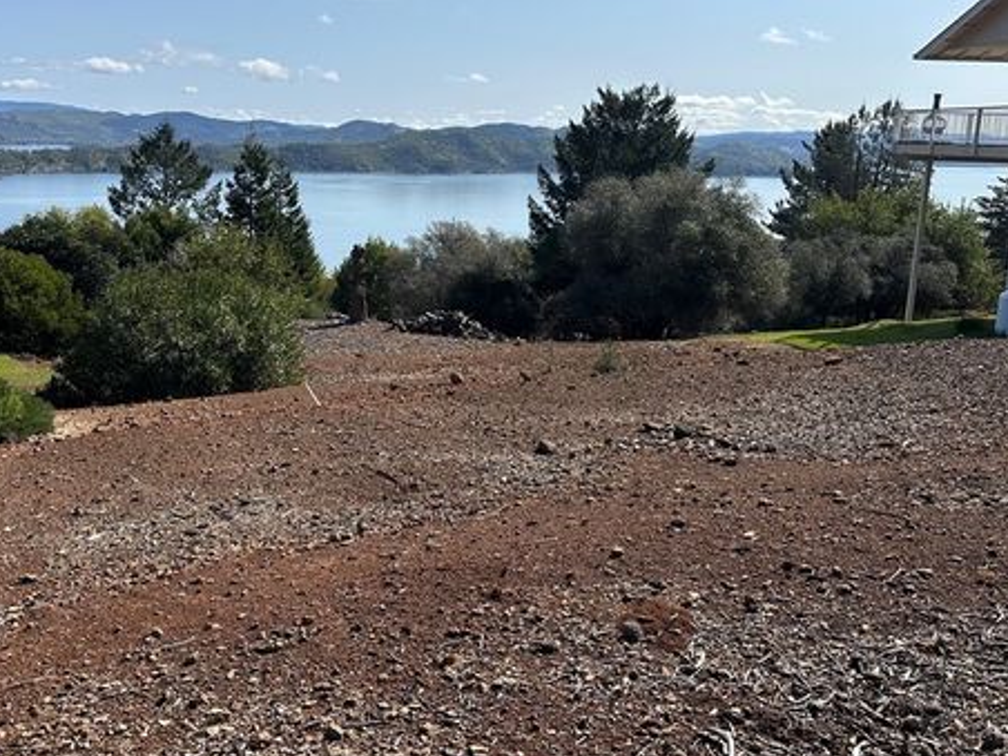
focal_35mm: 34
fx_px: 990
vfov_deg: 41.7
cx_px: 377
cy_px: 319
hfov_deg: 53.4
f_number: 1.78
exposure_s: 1/5263
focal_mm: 6.86
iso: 80
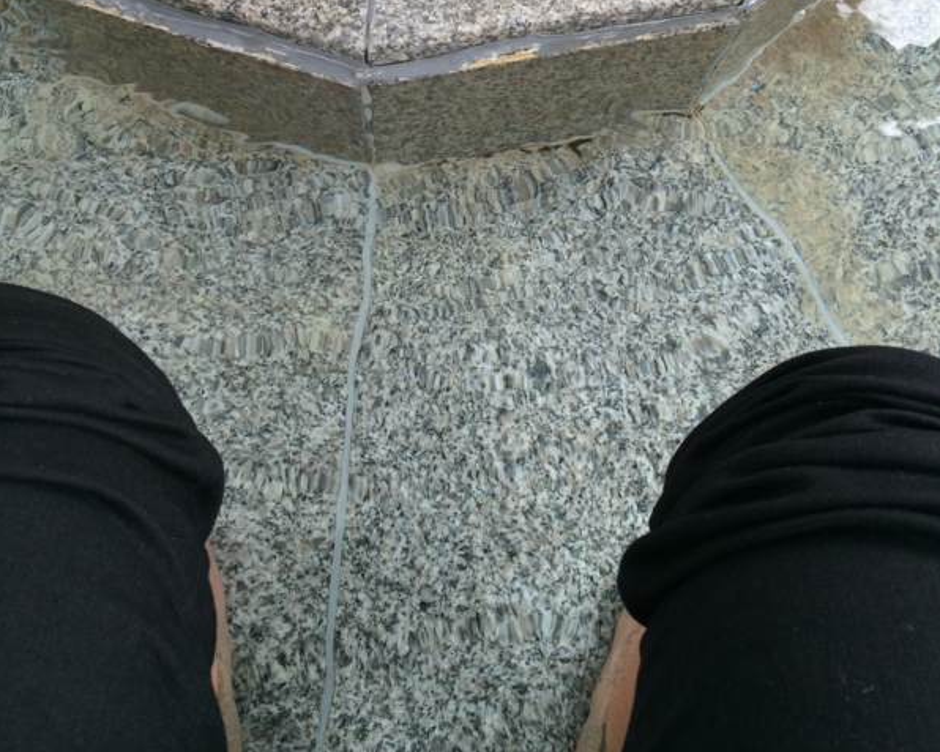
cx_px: 468
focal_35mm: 38
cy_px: 161
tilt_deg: -64.9
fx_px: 1057
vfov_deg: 37.9
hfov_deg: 47.9
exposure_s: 1/120
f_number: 2.2
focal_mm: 4.15
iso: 50
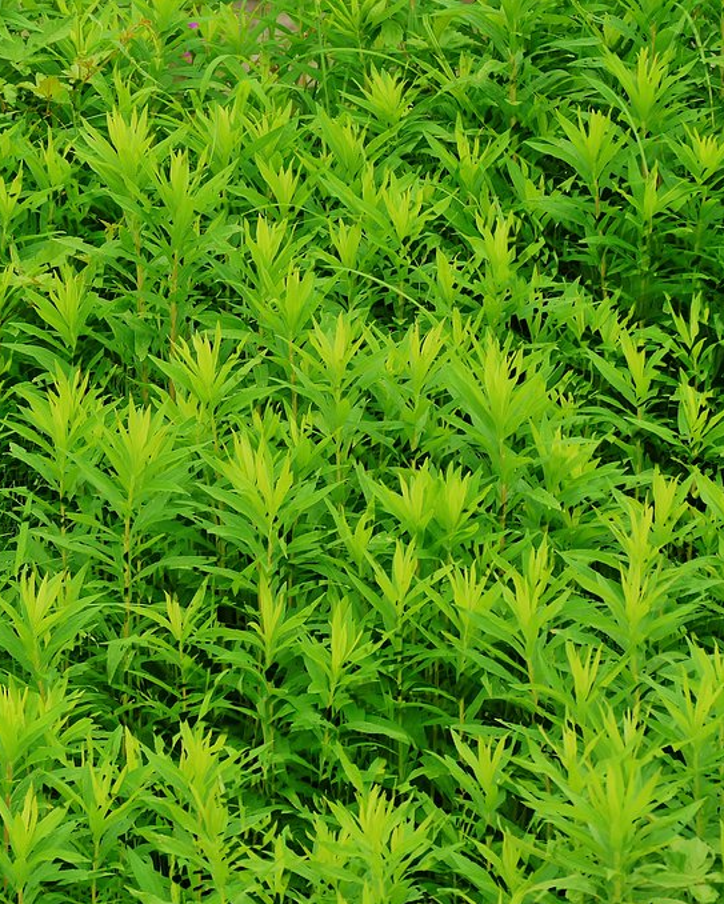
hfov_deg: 7.6
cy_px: 454
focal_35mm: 204
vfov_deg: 9.5
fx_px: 5460
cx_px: 172
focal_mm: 50.69
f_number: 4
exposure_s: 1/80
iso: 125
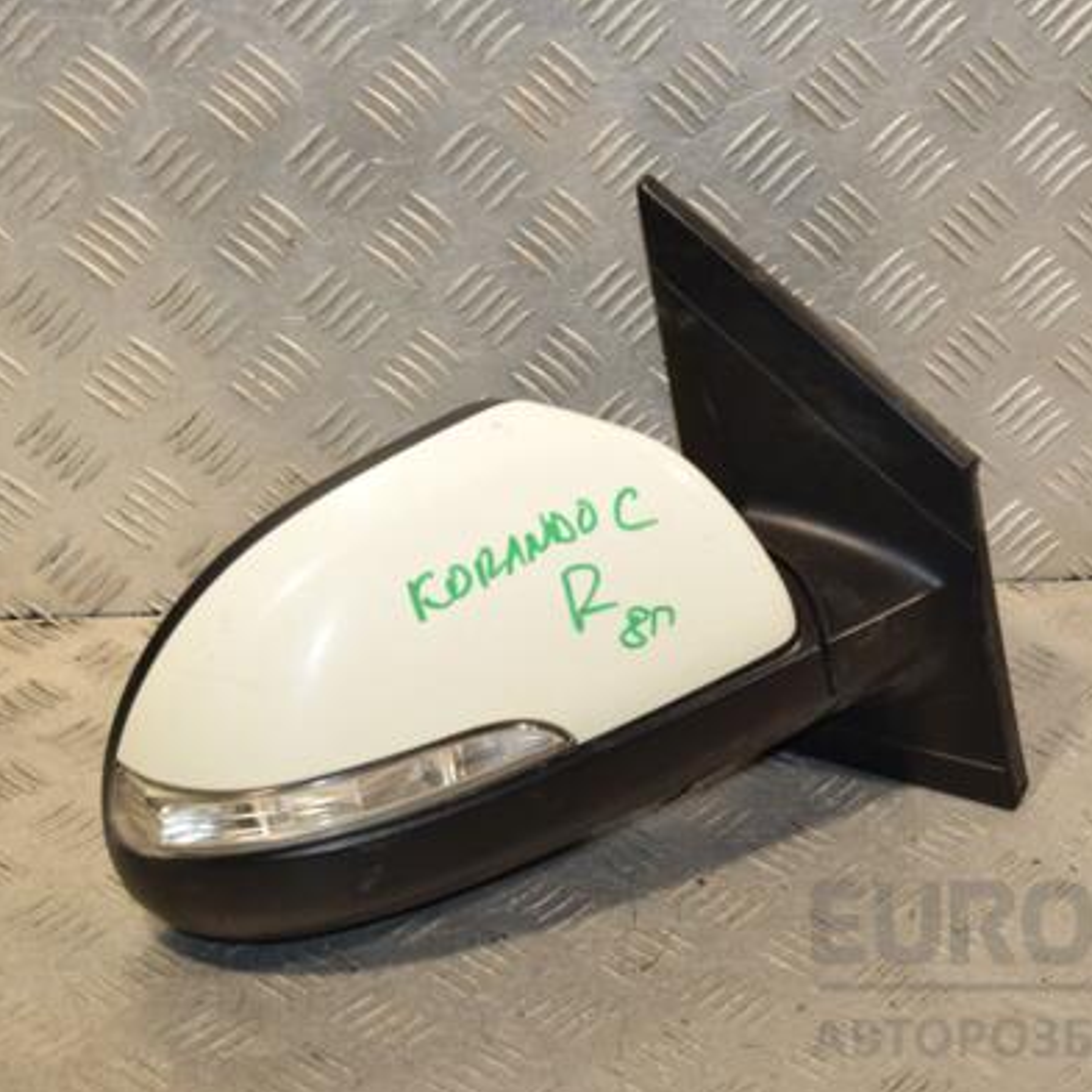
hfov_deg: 23.2
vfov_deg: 23.4
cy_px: 553
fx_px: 2641
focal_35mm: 74
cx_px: 759
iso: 800
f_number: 9
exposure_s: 1/200
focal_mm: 38
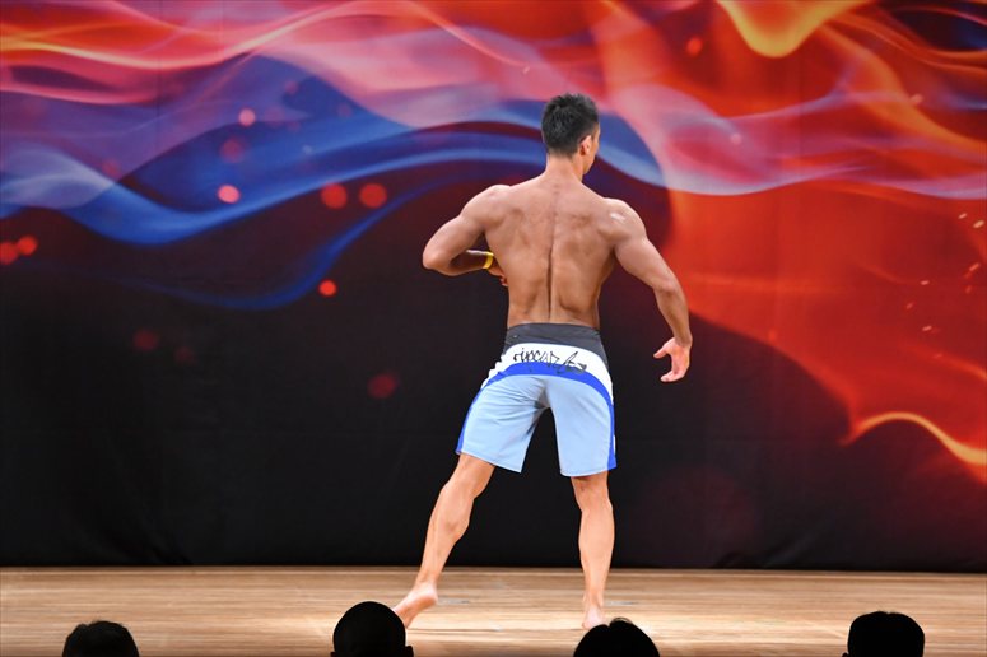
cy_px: 328
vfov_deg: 6.1
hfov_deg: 9.2
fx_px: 6166
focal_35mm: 225
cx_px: 494
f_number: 5.6
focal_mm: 150
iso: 3200
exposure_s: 1/400
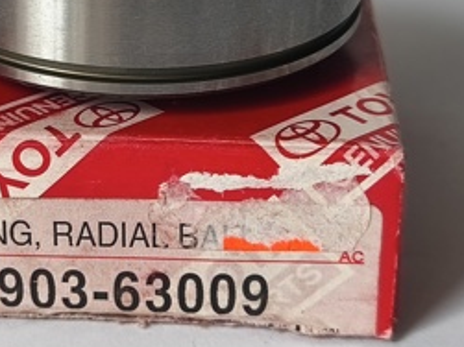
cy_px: 45
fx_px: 1501
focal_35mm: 112
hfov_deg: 17.5
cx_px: 120
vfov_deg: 13.1
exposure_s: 1/99.9
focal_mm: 6.18
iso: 400
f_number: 1.65
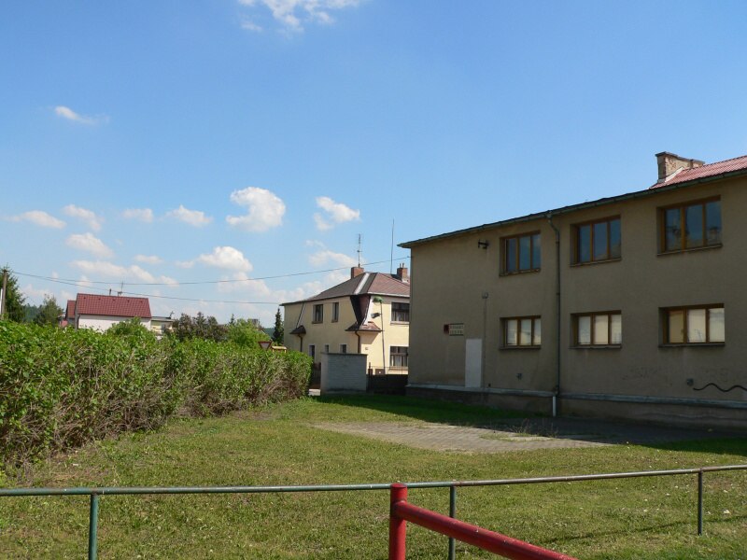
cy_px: 280
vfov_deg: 39.7
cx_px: 374
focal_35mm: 36
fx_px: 777
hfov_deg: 51.4
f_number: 4.6
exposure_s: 1/500
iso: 80
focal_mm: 6
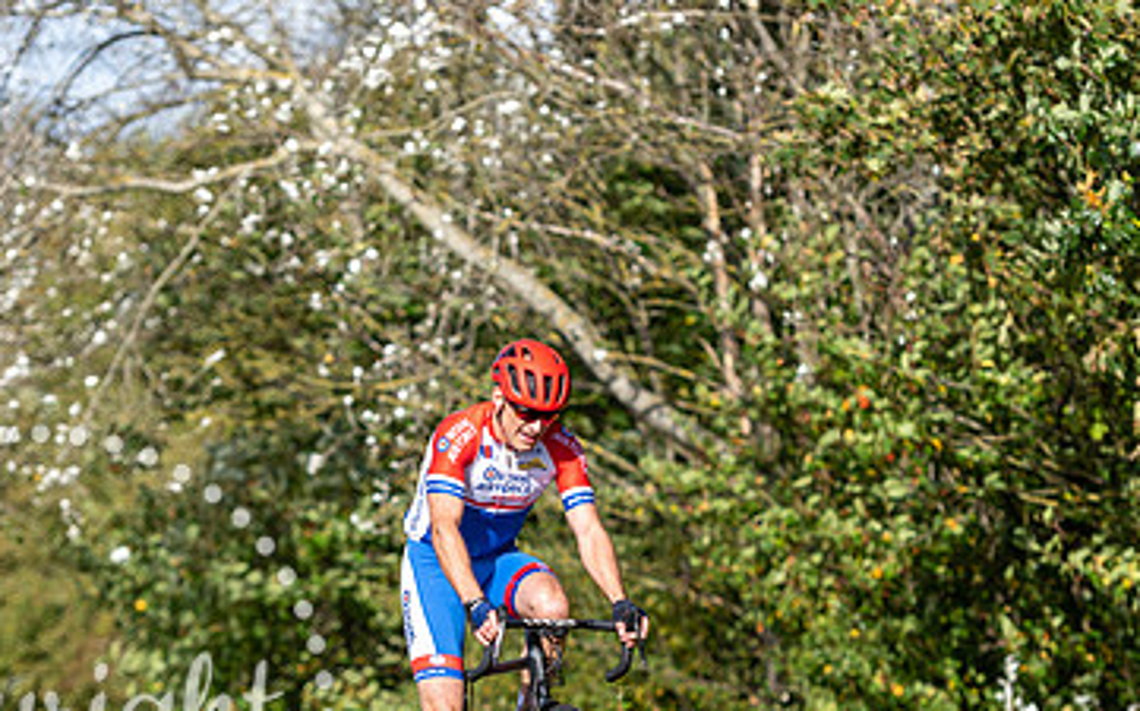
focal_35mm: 200
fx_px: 6209
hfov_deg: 10.5
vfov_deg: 6.5
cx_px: 531
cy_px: 561
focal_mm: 122
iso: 160
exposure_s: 1/2500
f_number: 2.8
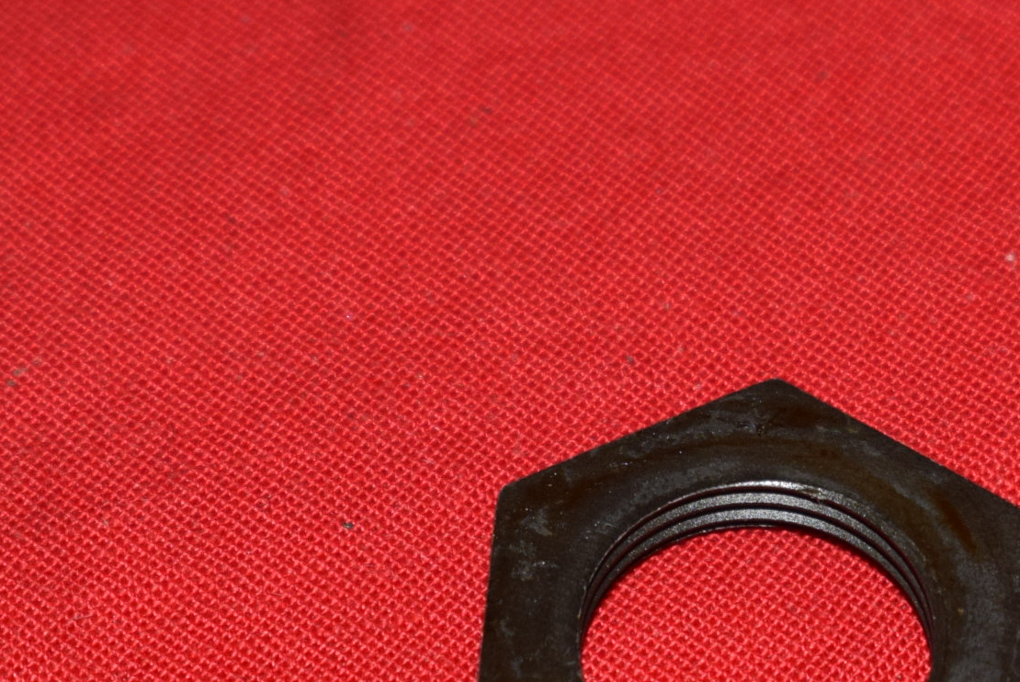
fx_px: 6305
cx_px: 726
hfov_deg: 9.2
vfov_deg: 6.2
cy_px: 645
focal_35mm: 222
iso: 400
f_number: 5.6
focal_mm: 55
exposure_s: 1/200
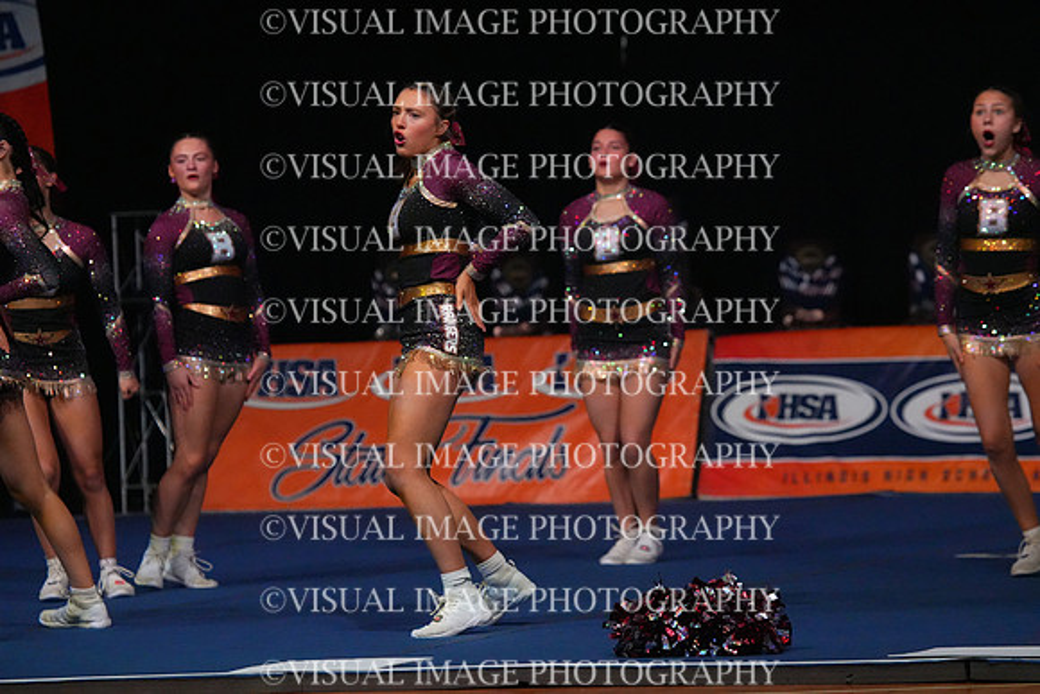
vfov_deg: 6.2
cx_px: 520
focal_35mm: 220
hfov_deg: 9.4
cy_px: 347
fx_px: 6357
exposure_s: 1/1250
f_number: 5.6
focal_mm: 220
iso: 16000
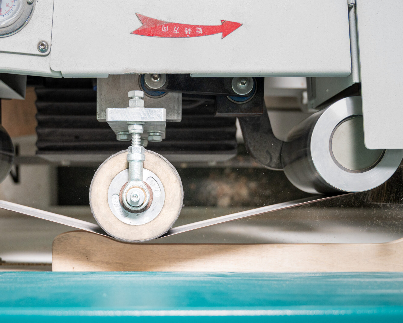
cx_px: 147
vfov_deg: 39.2
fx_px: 453
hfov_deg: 47.4
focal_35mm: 38
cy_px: 163
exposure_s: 1/125
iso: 1250
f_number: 4
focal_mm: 30
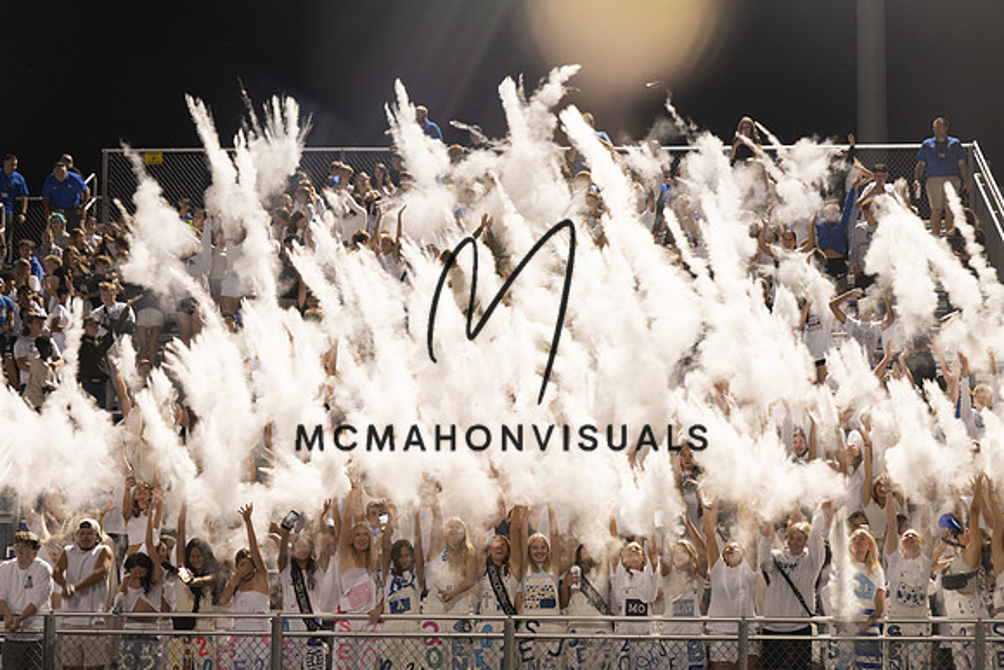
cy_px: 419
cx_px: 486
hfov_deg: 23.2
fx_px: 2441
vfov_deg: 15.6
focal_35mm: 88
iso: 2500
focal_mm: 70
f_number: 6.3
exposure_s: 1/80
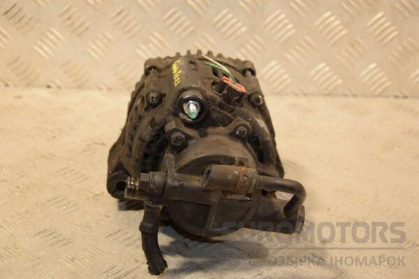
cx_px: 210
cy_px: 140
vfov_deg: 18.2
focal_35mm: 75
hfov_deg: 27.0
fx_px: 873
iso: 800
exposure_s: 1/160
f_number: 5
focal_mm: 50
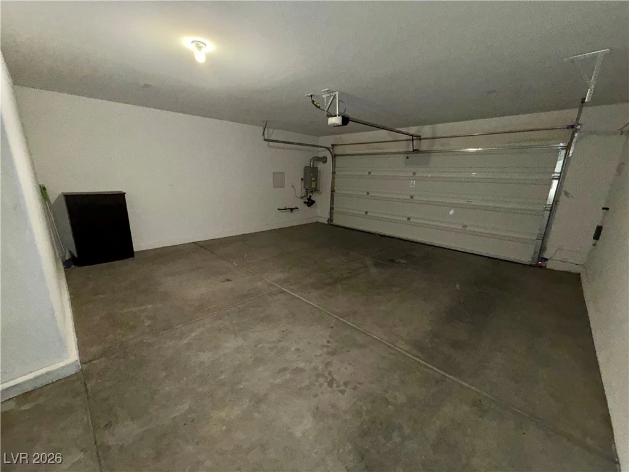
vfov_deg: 85.7
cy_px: 236
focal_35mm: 14
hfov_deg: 102.1
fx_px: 254
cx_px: 314
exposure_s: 1/40
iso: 200
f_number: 2.2
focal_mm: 2.22
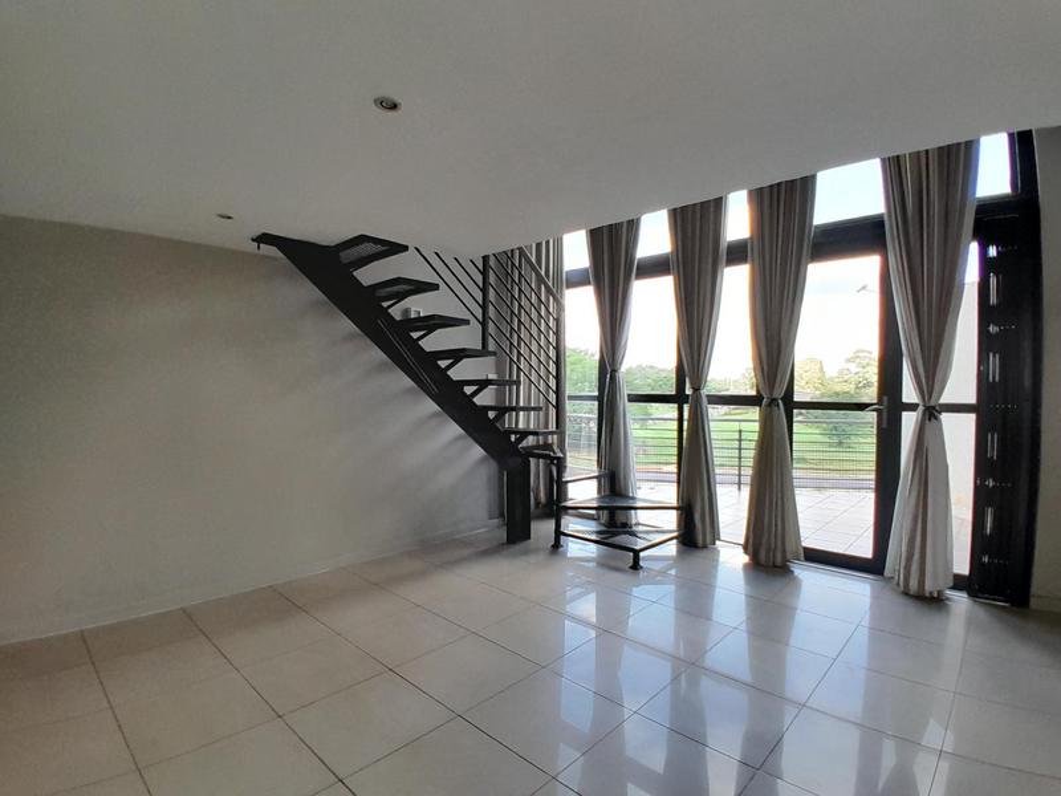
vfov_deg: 74.7
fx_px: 521
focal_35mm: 17
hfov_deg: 91.0
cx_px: 530
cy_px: 398
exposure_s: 1/120
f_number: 2.2
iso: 50
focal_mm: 1.46
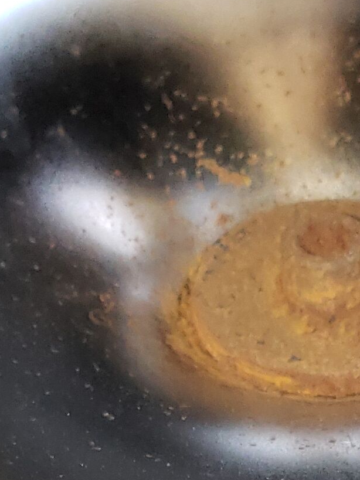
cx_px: 365
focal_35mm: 128
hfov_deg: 11.5
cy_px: 920
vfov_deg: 13.5
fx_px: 1775
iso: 125
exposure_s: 1/18
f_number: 1.5
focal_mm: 4.3
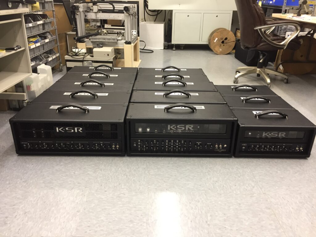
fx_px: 265
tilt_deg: -23.8
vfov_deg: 48.2
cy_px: 118
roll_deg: -1.3
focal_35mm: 29
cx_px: 158
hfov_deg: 61.7
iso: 64
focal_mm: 4.15
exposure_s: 1/30
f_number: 2.2
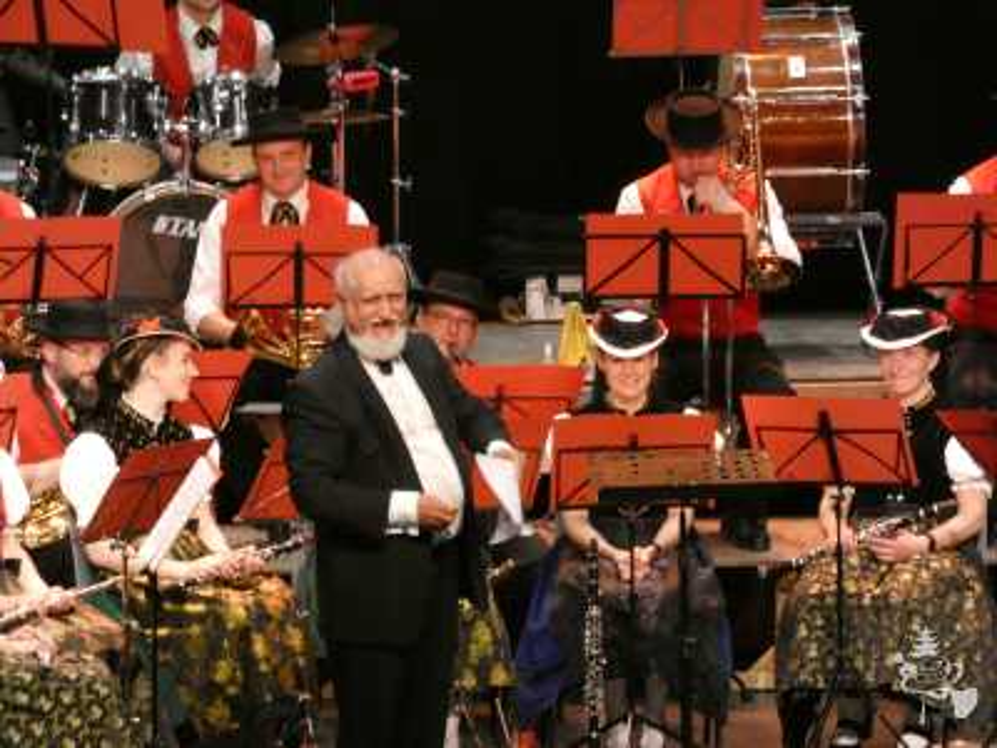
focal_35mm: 384
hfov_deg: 5.2
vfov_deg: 3.9
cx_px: 498
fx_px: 11060
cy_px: 374
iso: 1250
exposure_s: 1/80
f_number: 5.6
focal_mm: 68.8
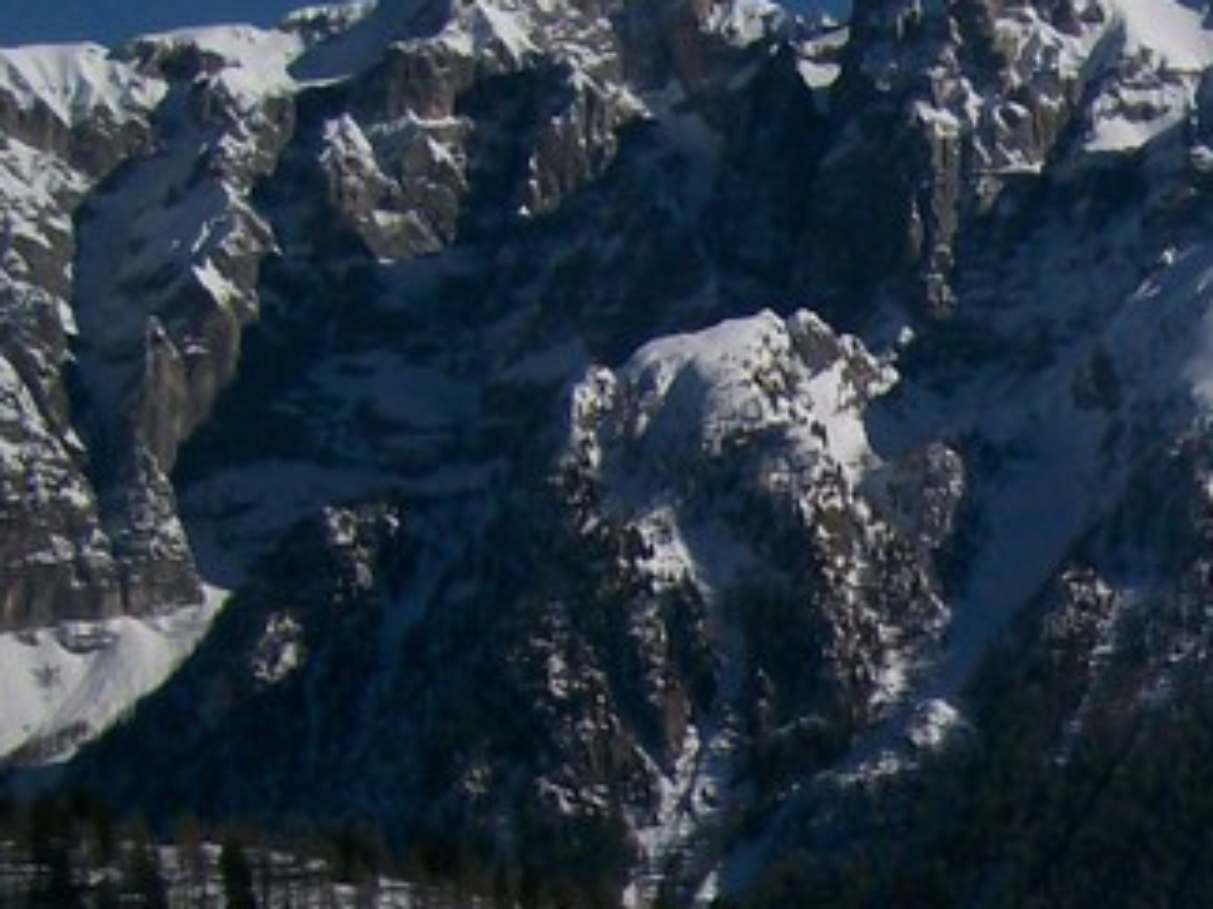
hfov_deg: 16.8
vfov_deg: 13.0
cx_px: 1521
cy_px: 1101
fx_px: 3888
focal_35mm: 111
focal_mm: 5.8
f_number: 7.2
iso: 80
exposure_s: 1/975
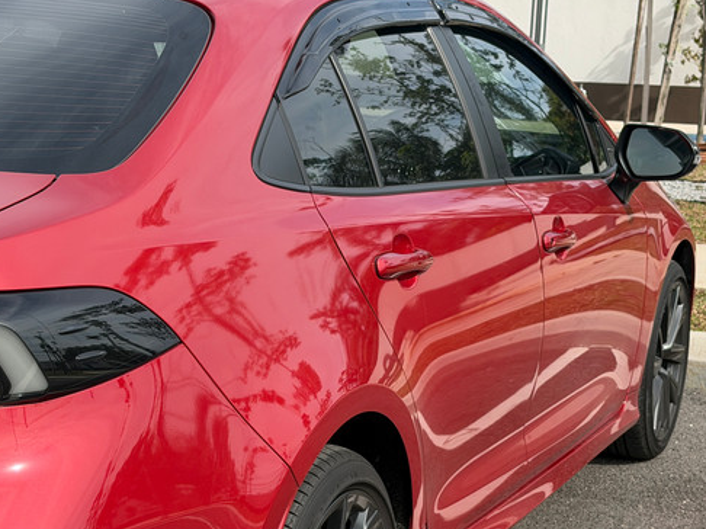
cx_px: 322
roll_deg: -2.3
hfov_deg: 23.6
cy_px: 381
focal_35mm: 83
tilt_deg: -11.0
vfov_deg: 17.7
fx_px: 1692
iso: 64
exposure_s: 1/2208
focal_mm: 6.76
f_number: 1.78
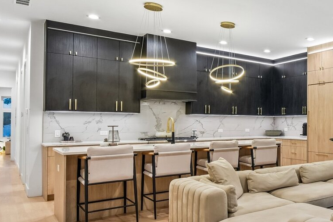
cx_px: 329
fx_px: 296
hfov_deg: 48.7
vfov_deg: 41.1
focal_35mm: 32
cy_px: 124
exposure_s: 1/20
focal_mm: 10
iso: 400
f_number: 8
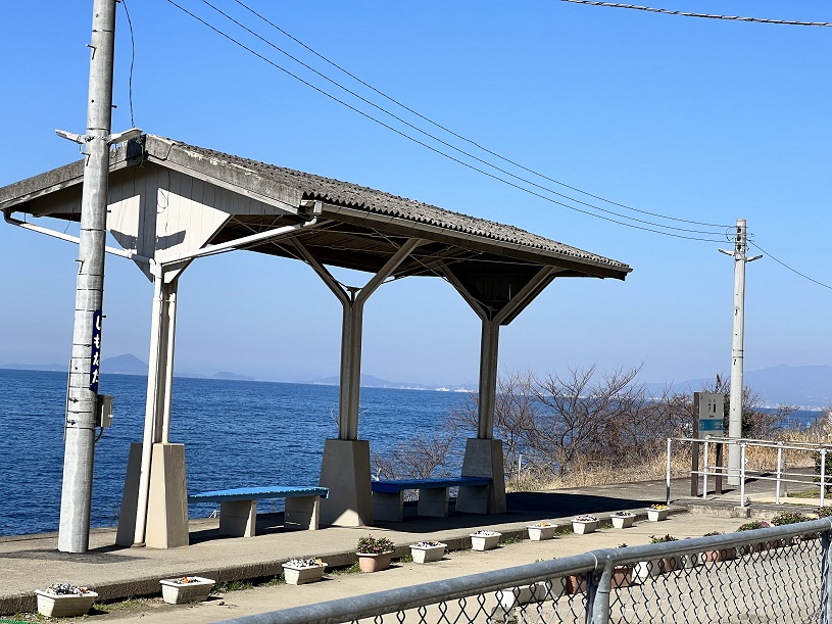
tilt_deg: +2.4
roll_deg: -3.4
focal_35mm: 77
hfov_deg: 25.3
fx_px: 1850
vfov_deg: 19.1
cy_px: 312
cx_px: 416
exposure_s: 1/1130
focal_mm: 9
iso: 32
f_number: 2.8
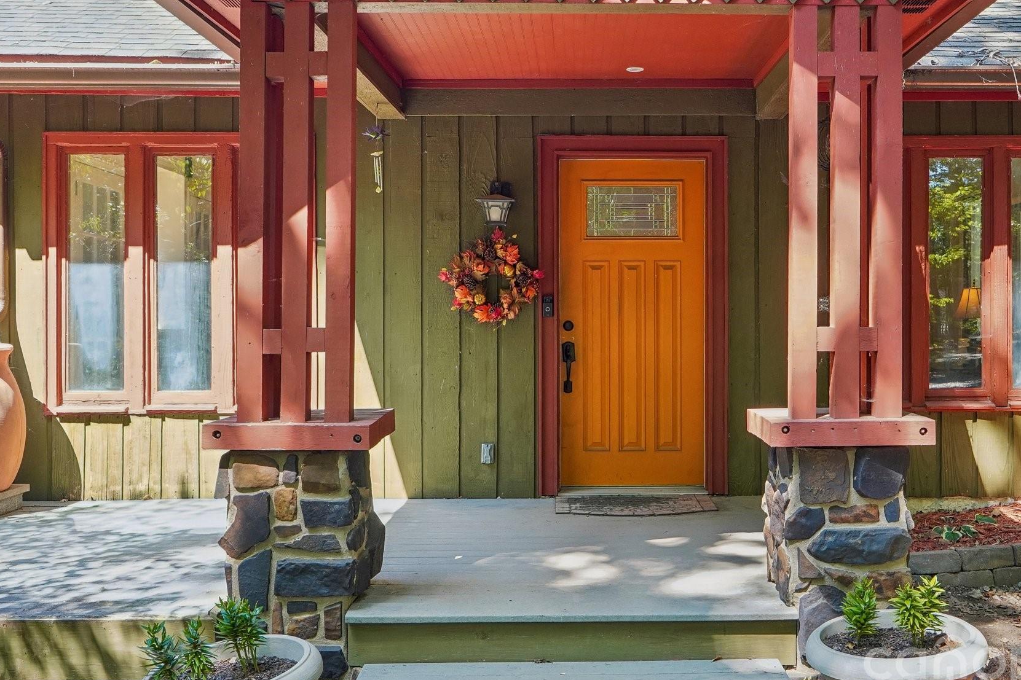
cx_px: 604
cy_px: 291
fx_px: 1049
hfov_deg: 51.6
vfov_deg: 35.9
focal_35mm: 37
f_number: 8
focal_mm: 20
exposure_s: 1/15
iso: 400
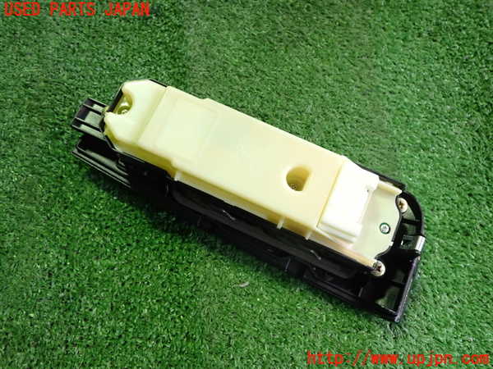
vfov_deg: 46.8
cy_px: 184
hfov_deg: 60.0
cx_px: 246
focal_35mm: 30
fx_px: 427
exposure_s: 1/30
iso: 400
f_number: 2.3
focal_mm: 5.4
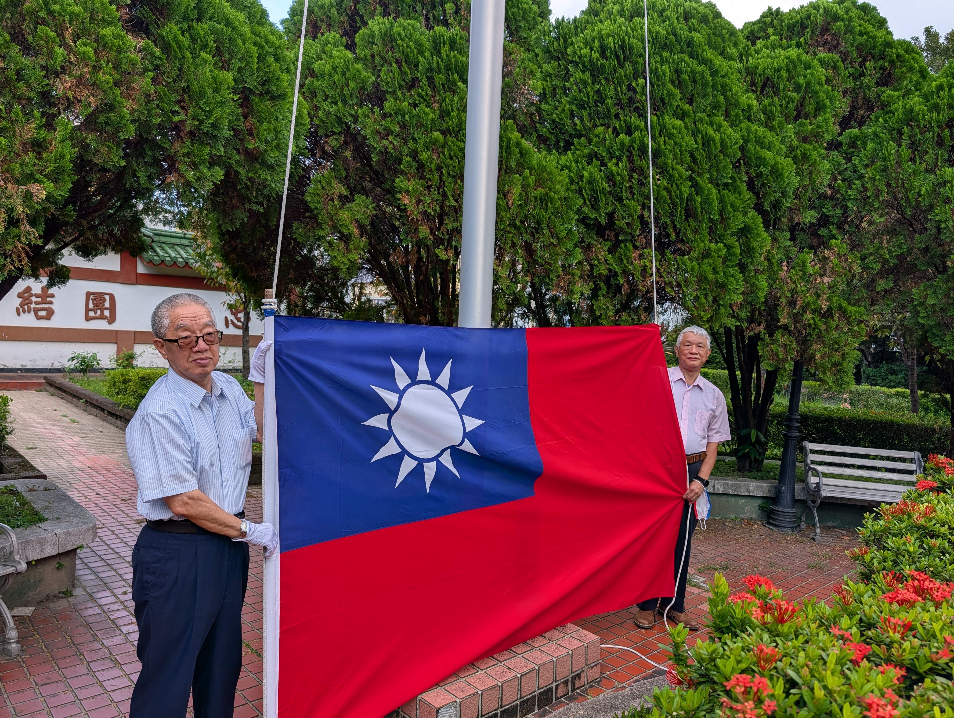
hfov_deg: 71.5
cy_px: 359
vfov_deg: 56.9
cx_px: 477
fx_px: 662
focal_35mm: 24
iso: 18
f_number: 1.68
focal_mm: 6.9
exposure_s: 1/160
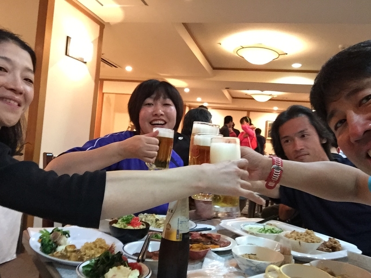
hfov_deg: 58.4
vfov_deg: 45.4
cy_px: 139
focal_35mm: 31
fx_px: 332
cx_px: 186
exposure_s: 1/24
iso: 320
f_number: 2.2
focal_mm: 2.65
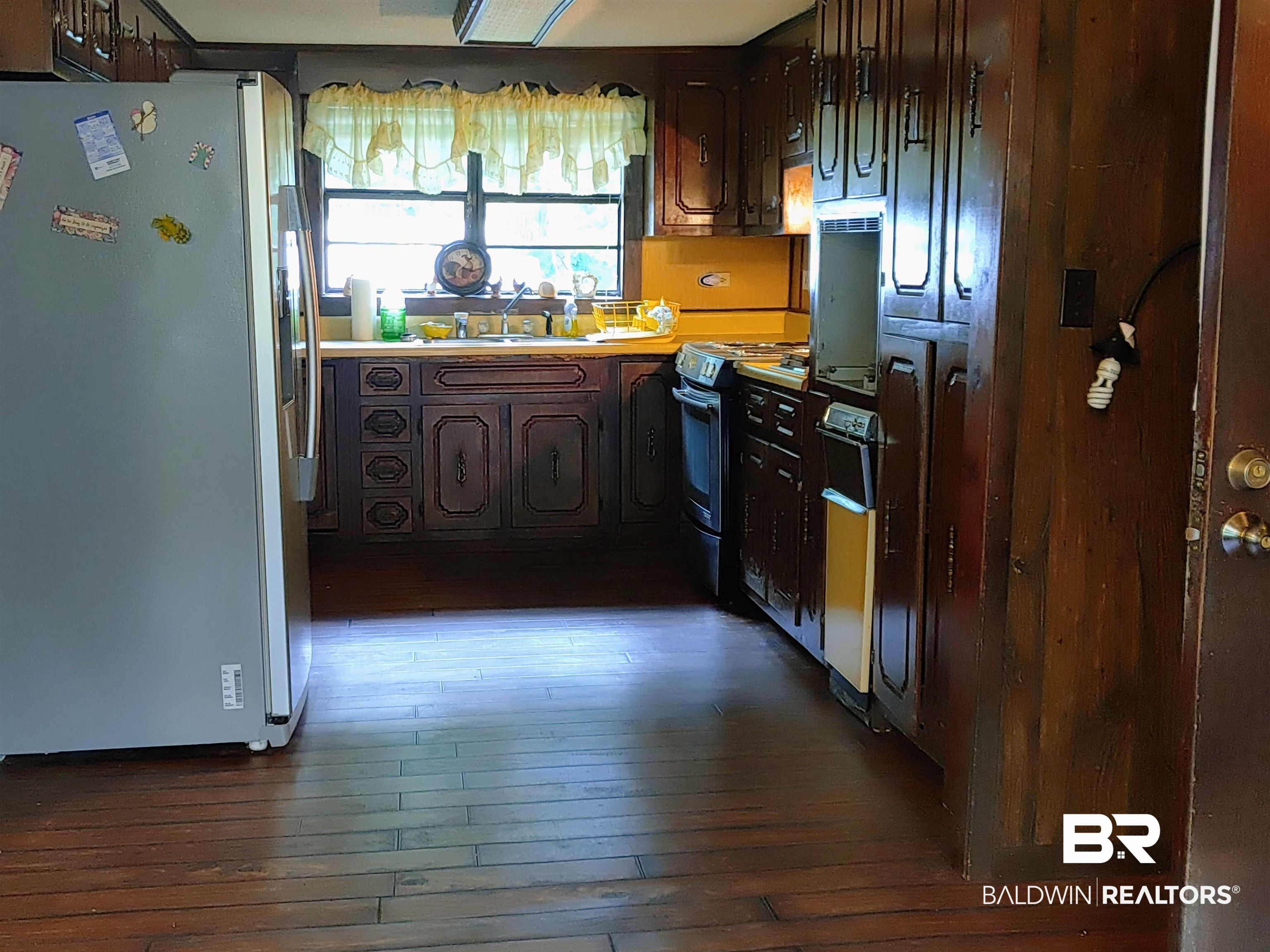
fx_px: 1614
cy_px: 476
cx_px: 635
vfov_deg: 32.9
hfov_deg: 42.9
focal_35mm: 44
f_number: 1.8
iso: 150
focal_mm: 5.58
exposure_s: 1/30
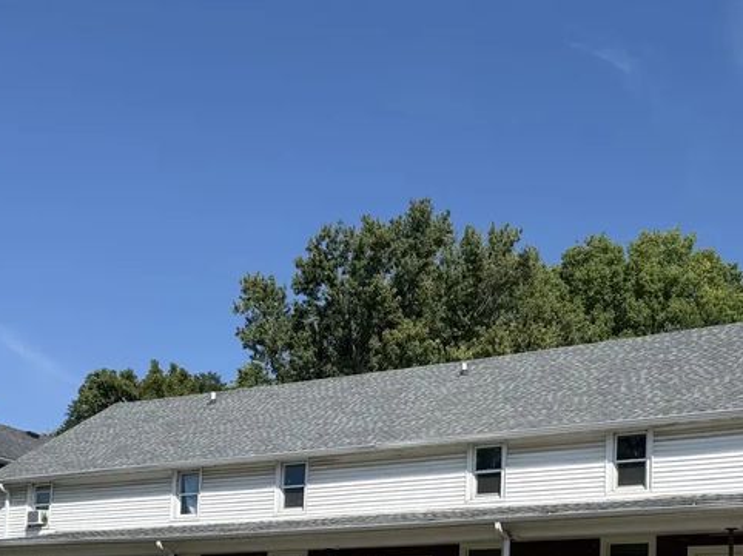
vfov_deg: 26.8
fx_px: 1094
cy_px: 567
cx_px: 475
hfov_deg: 37.2
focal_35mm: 51
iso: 80
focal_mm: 6.76
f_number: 1.78
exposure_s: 1/5714
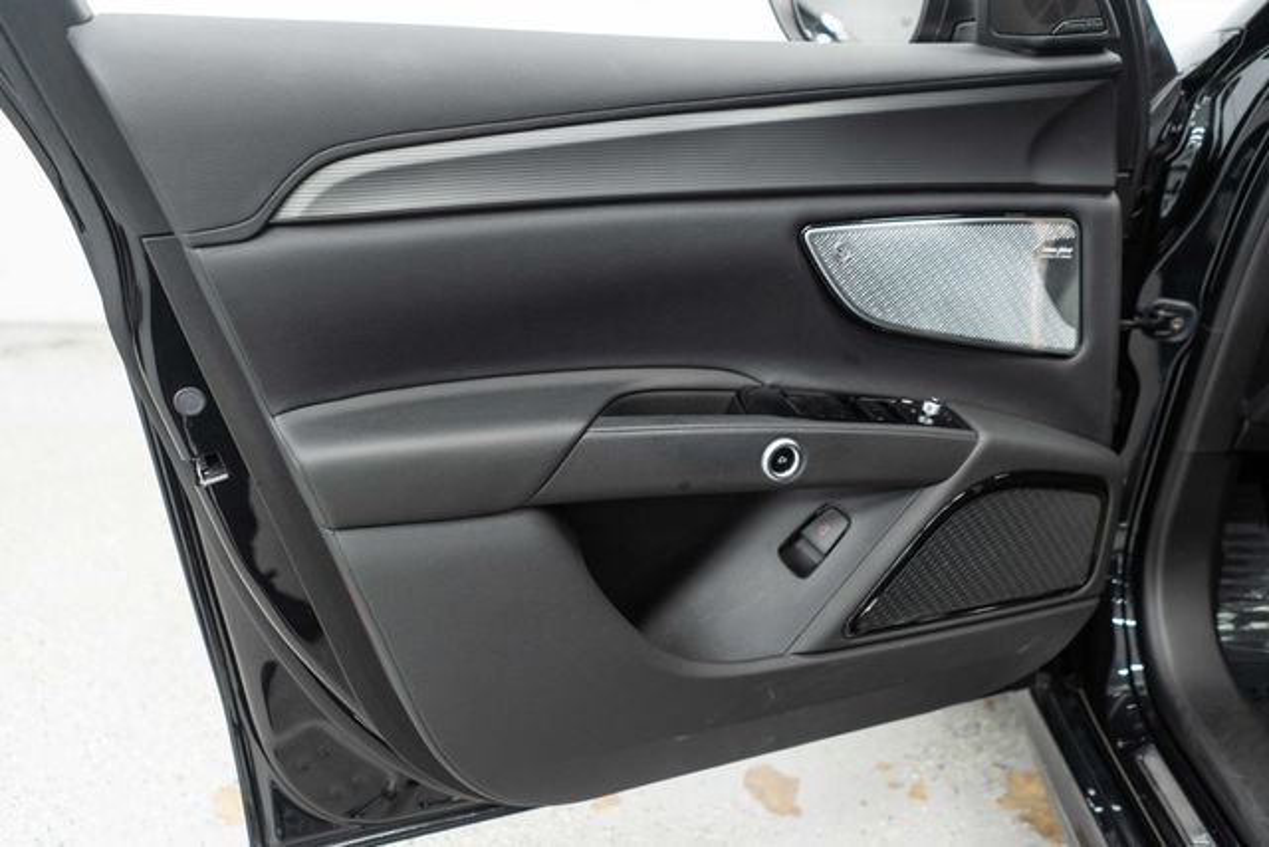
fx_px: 987
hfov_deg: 65.5
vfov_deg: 46.4
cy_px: 424
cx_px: 634
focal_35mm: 28
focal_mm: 28
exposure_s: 1/40
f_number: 3.2
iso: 640
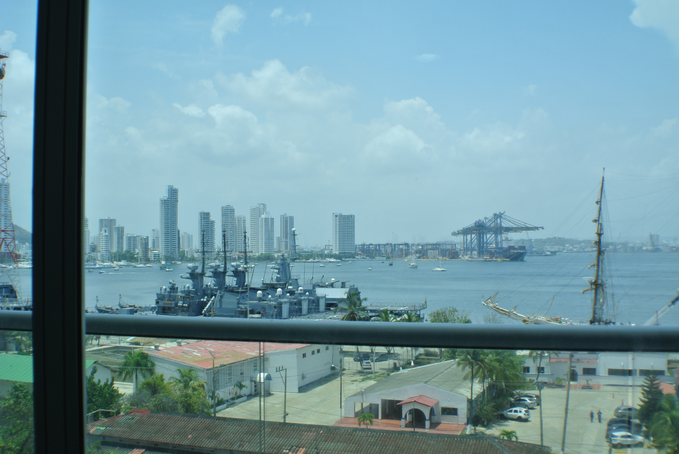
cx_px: 340
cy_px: 227
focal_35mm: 59
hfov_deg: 33.9
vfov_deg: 23.1
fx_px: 1114
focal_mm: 21.9
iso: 100
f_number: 5
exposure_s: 1/400
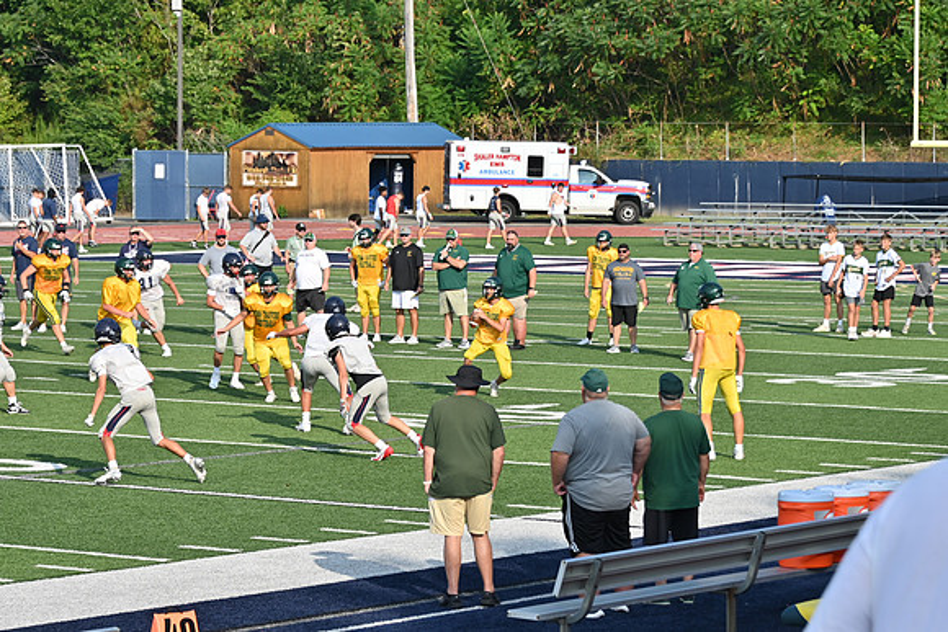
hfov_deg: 14.0
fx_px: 3872
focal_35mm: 147
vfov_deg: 9.3
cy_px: 316
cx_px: 474
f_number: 5.3
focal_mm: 98
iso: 100
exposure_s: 1/640
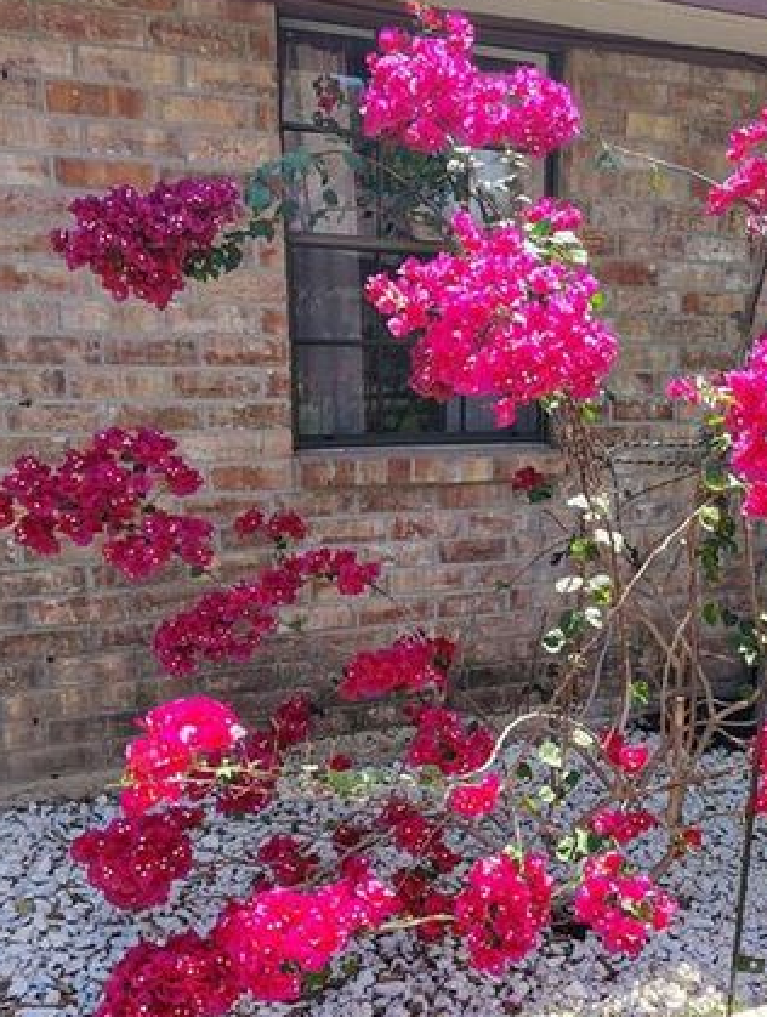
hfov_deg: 37.1
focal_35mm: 38
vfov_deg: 48.6
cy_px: 614
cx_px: 556
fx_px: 1119
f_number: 1.8
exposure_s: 1/227
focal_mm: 5.56
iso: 100
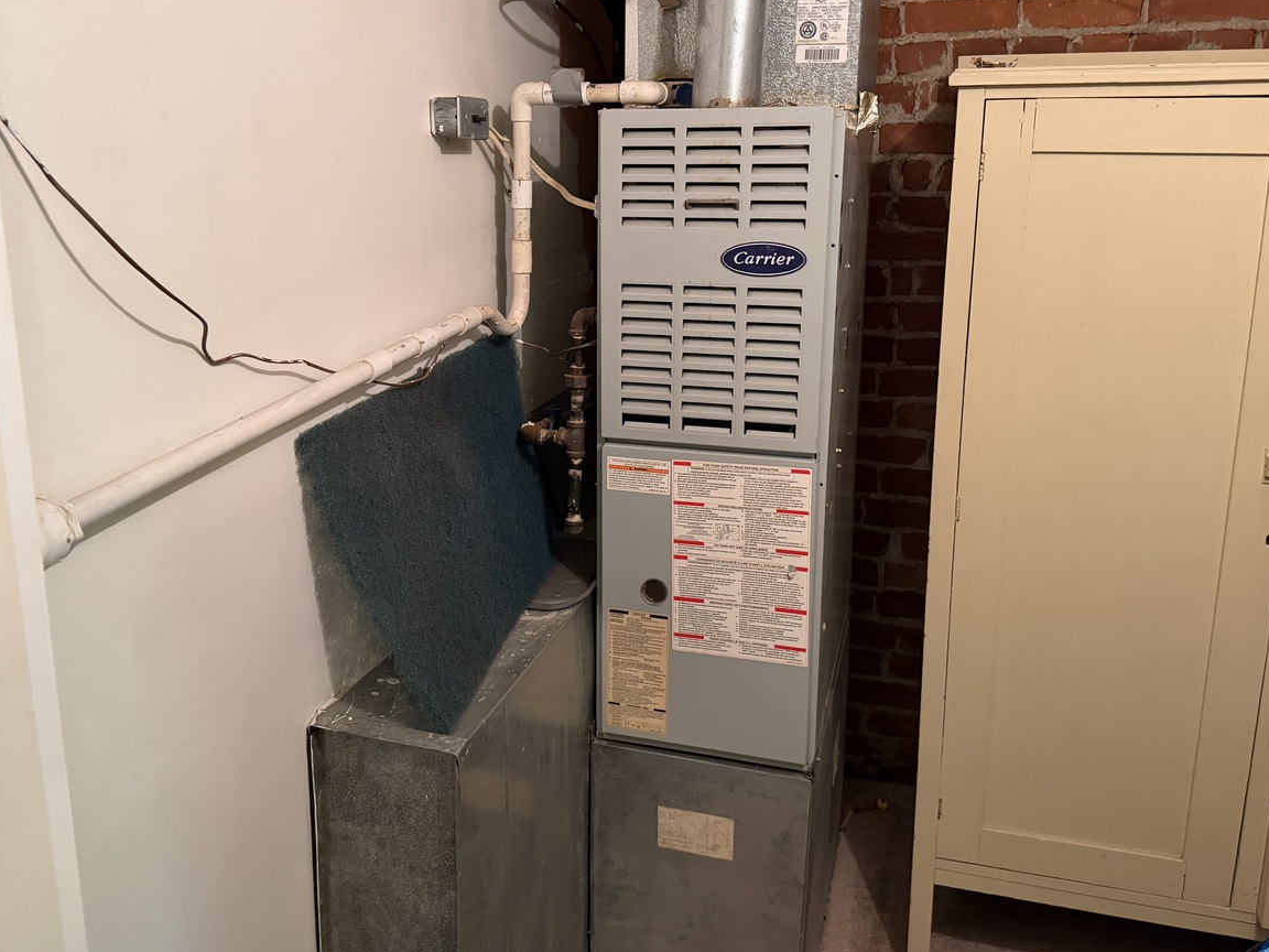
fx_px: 1100
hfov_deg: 59.9
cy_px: 415
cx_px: 612
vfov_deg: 46.7
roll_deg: -0.6
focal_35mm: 30
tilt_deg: -13.3
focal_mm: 6.76
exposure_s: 1/60
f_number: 1.78
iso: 640
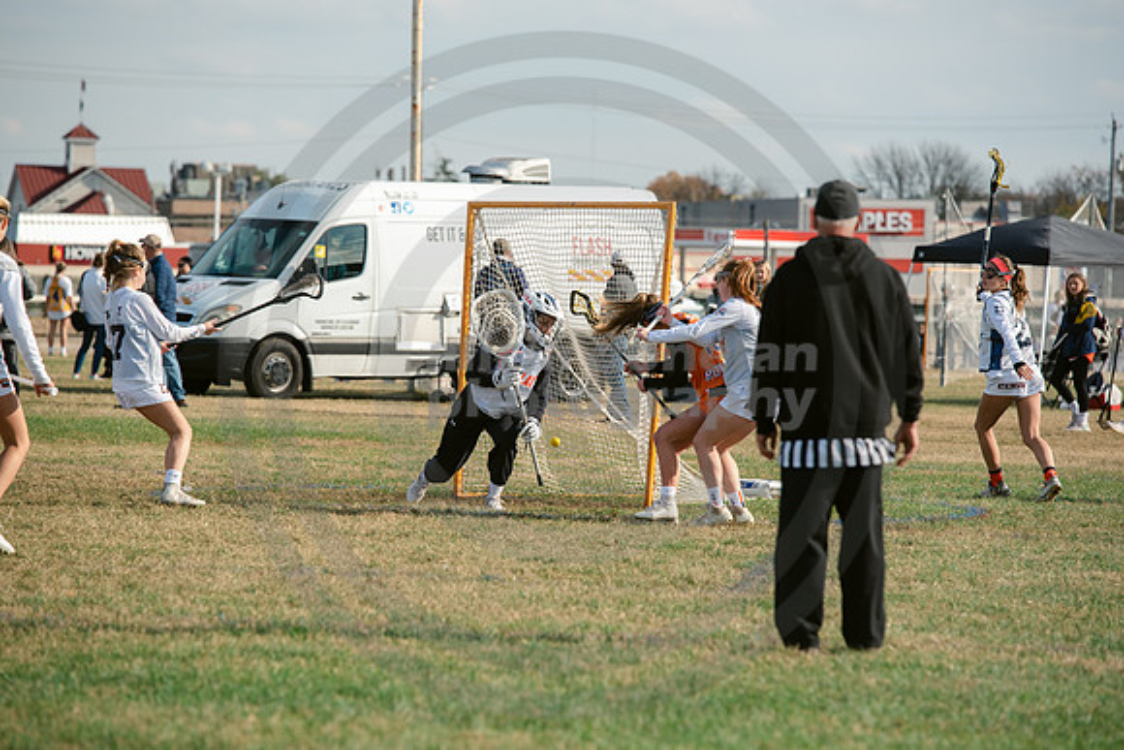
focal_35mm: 200
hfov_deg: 10.3
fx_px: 6246
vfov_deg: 6.9
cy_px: 375
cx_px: 562
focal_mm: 200
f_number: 5
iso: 250
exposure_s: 1/1600
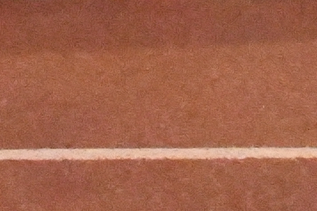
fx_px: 2578
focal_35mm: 293
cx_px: -229
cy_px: -530
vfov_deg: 4.4
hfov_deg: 6.9
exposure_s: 1/4000
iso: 40000
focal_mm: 25
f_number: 5
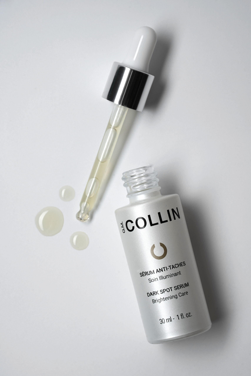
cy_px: 188
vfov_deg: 19.5
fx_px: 1098
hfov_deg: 13.0
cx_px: 126
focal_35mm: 105
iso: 50
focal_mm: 105
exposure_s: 1/160
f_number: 14
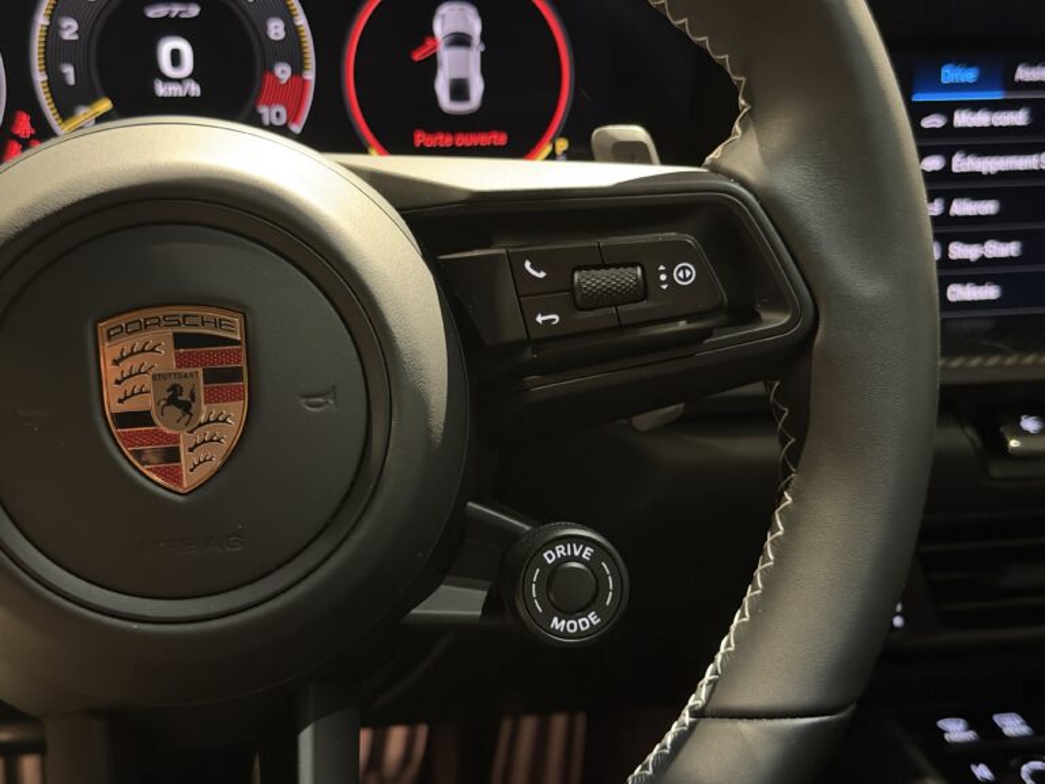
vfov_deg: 30.3
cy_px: 392
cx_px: 522
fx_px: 1449
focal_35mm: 48
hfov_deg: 39.7
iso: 800
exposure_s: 1/18
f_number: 1.78
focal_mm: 6.76
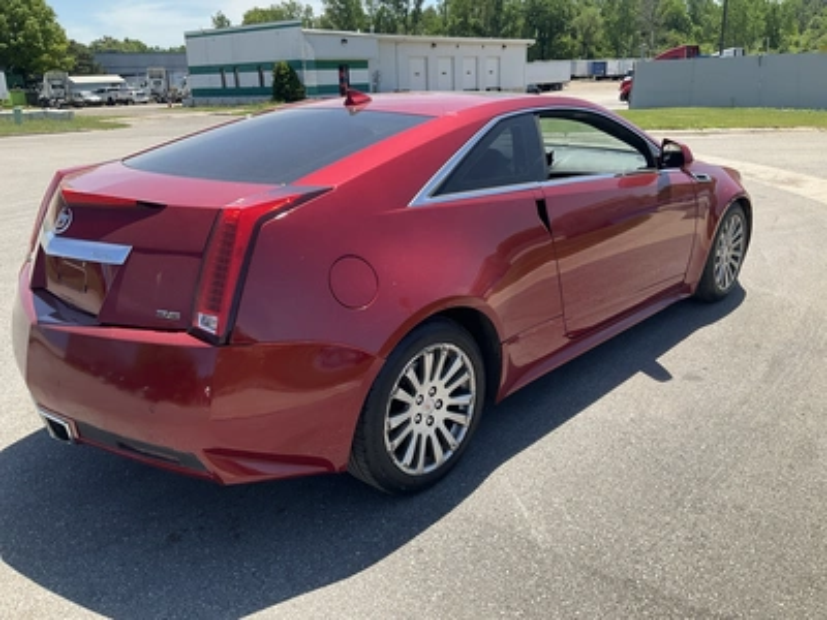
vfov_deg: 48.2
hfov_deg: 61.7
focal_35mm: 29
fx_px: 693
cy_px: 310
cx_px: 414
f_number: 1.8
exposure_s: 1/962
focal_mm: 3
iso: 25
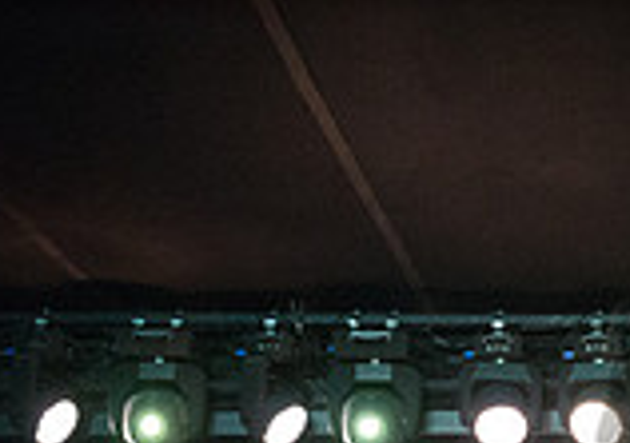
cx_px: 771
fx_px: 2278
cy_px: 728
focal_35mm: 128
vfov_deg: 10.6
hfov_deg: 15.2
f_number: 2.8
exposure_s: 1/320
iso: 3200
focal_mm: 31
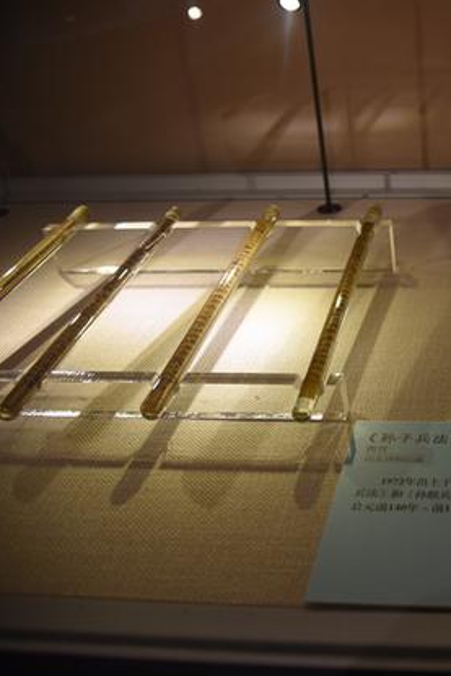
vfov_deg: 51.9
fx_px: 695
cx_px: 492
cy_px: 340
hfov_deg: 31.9
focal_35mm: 37
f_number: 4
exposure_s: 1/60
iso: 200
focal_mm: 24
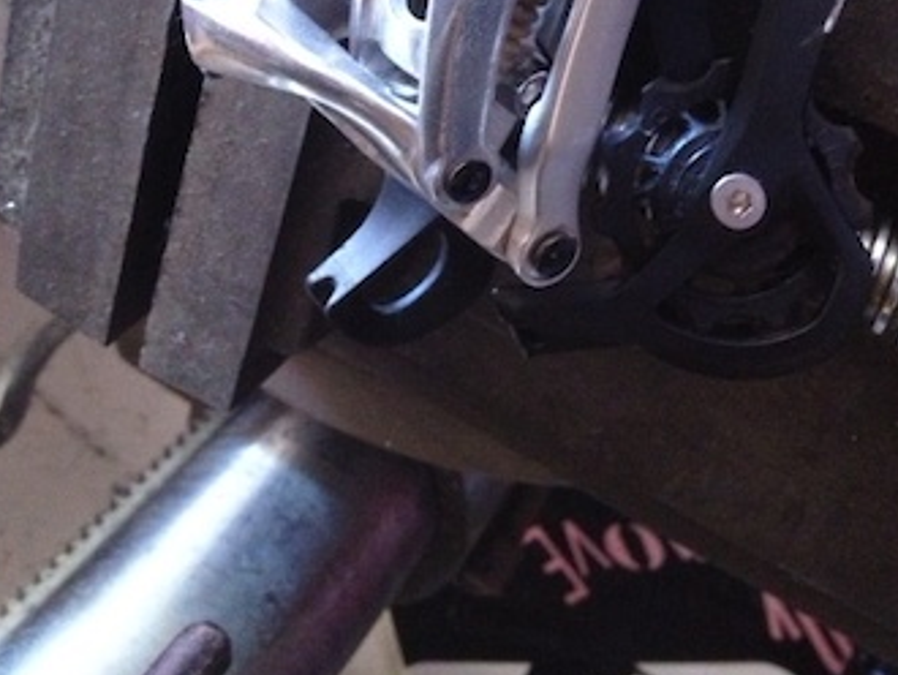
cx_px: 475
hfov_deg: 36.1
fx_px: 1376
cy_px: 87
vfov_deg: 26.8
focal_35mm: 53
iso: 500
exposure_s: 1/15
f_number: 2.4
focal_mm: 4.28
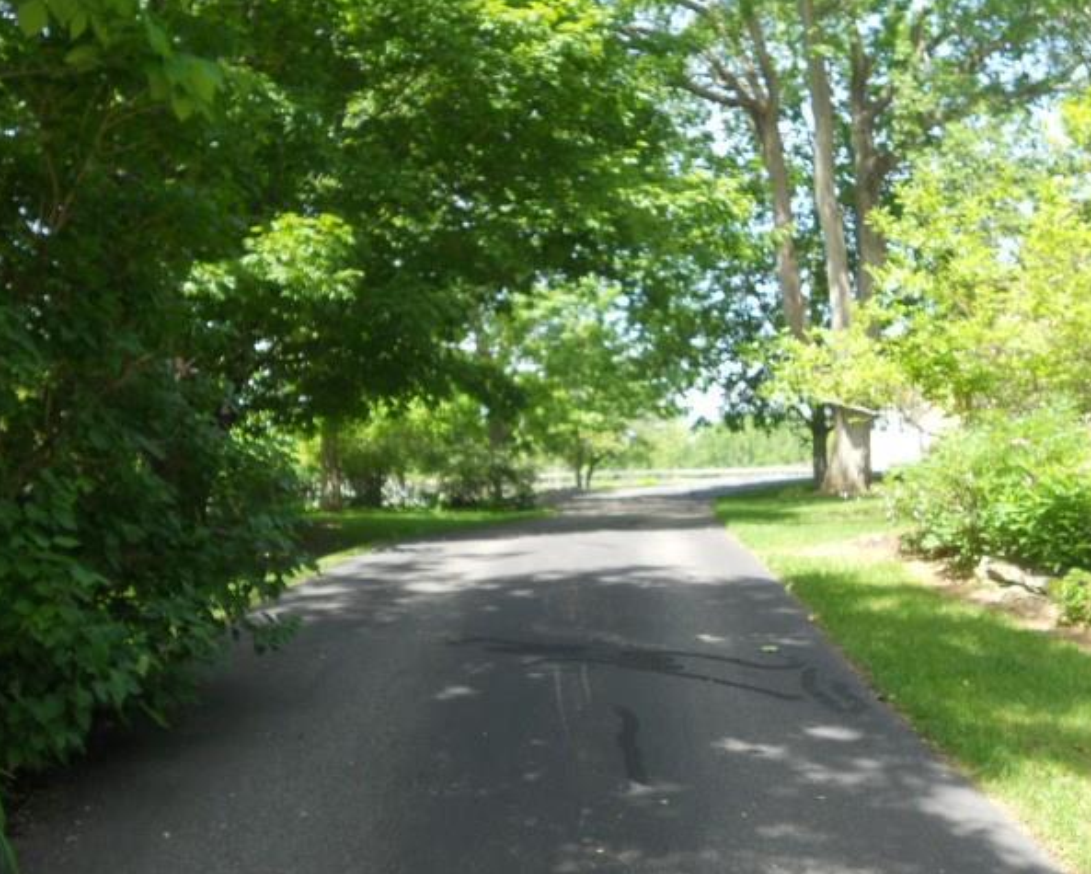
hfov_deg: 45.8
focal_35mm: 40
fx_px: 1292
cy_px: 438
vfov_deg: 37.4
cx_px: 578
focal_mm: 6.9
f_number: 3.9
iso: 80
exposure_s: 1/125
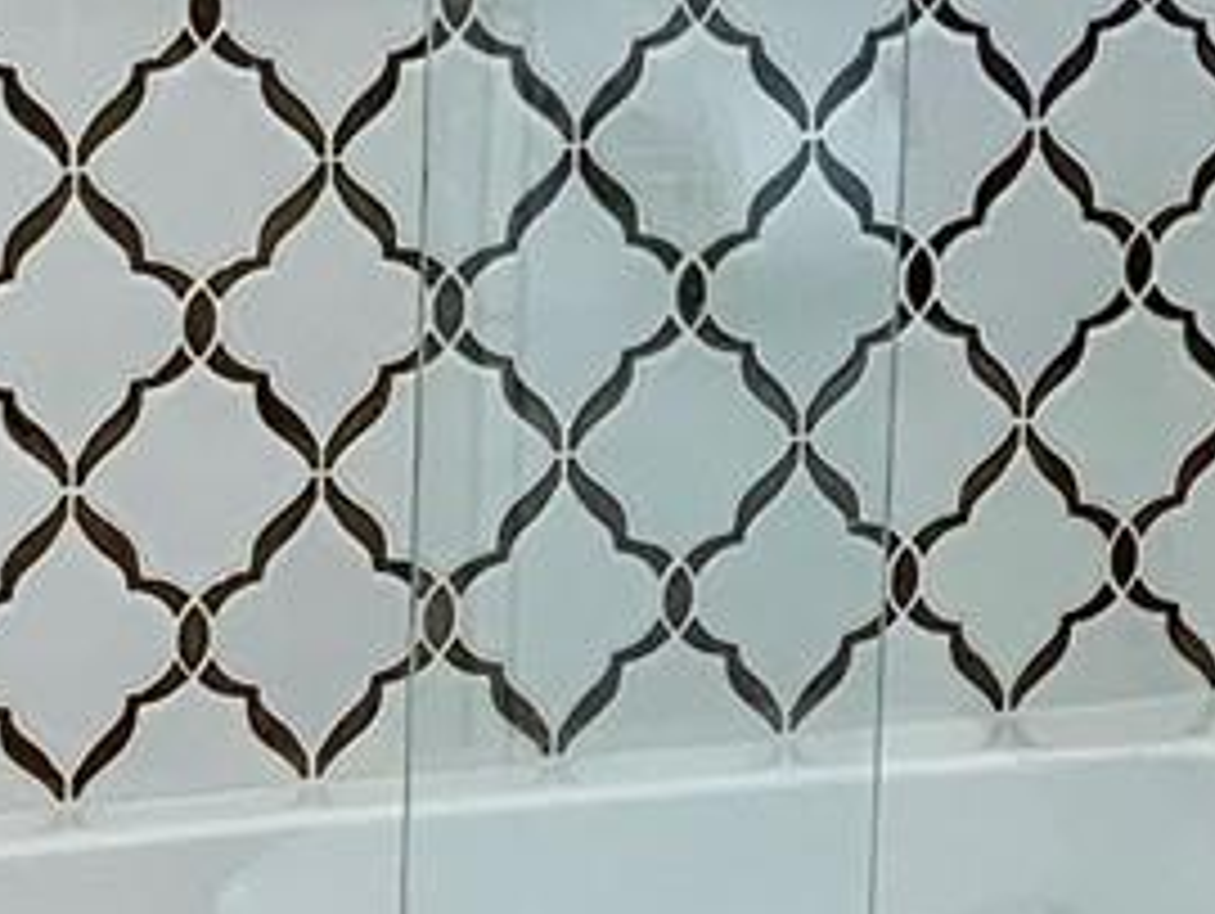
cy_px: -333
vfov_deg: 9.5
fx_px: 5410
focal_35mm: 154
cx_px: 1773
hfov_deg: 12.3
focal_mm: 4.25
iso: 50
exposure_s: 1/60
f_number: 1.8
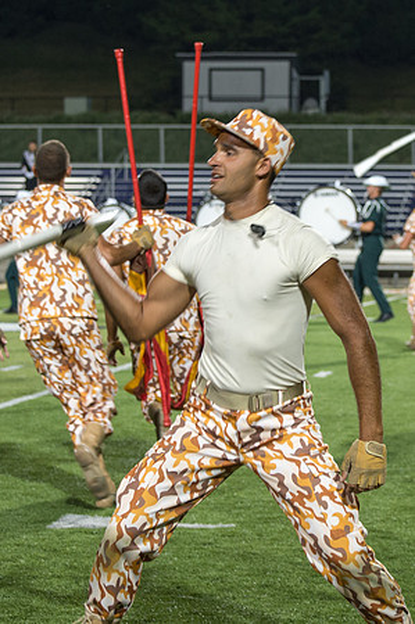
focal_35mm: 135
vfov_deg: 15.2
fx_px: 2332
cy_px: 230
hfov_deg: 10.2
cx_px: 272
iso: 1400
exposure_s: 1/160
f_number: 4.5
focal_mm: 70
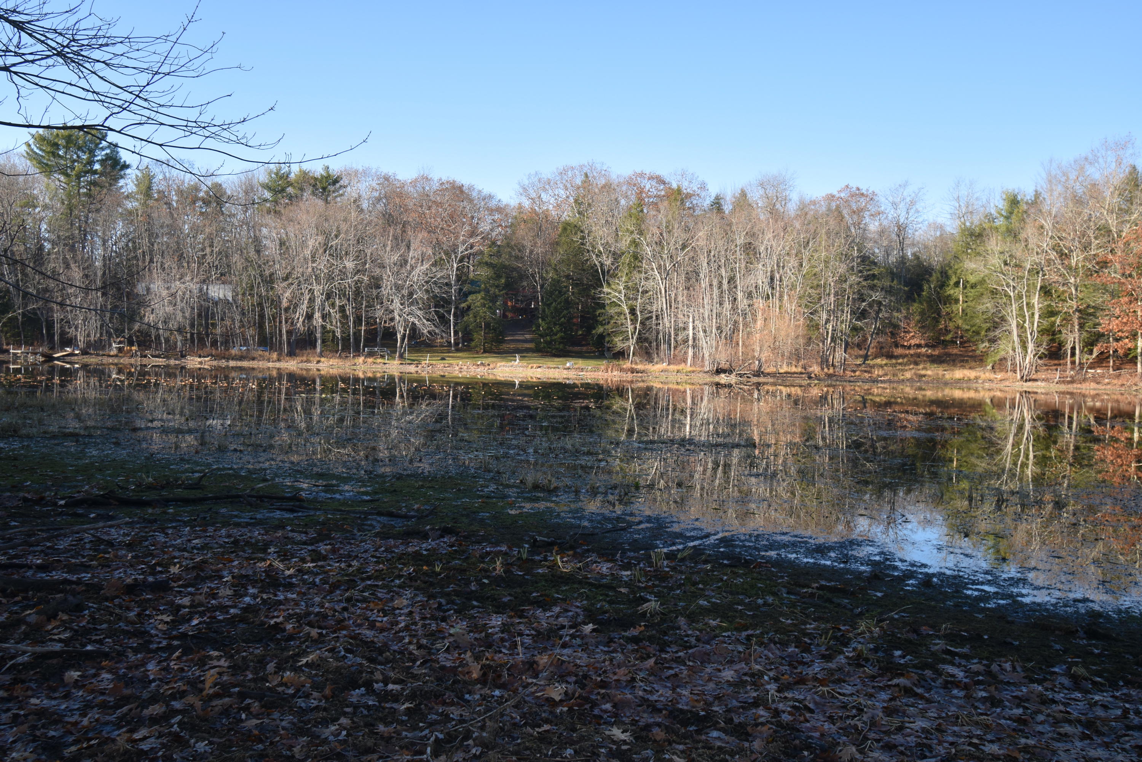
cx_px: 571
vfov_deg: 43.6
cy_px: 381
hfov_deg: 61.9
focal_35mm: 30
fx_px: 952
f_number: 6.3
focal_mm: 20
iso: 100
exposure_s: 1/160
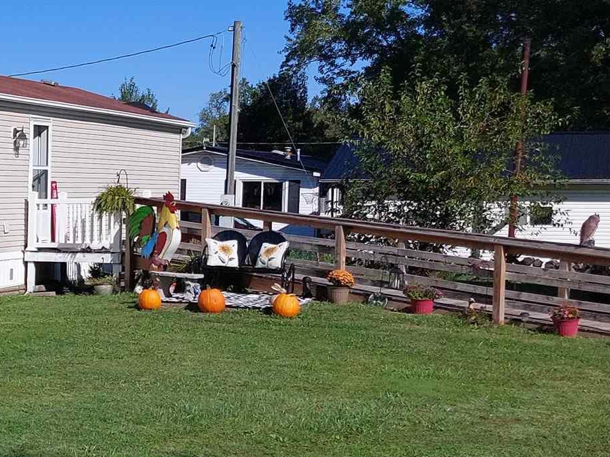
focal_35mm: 80
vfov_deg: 18.4
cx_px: -273
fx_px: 1409
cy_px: 265
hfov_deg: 21.1
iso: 25
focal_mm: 5.23
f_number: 1.8
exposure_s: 1/1986
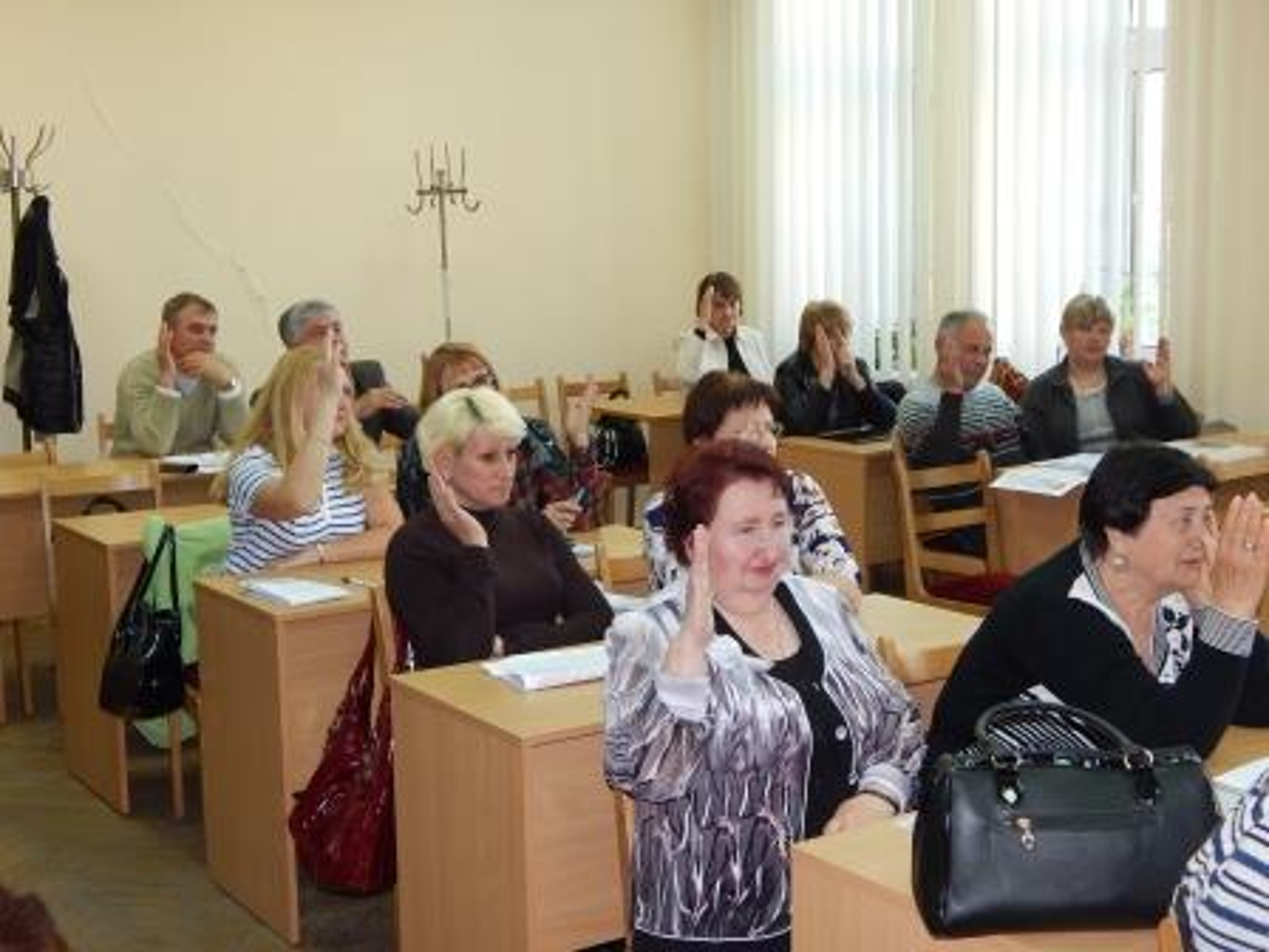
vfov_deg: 30.3
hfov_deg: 39.7
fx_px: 1760
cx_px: 634
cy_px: 476
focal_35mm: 48
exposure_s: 1/30
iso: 220
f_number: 3.7
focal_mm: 8.6
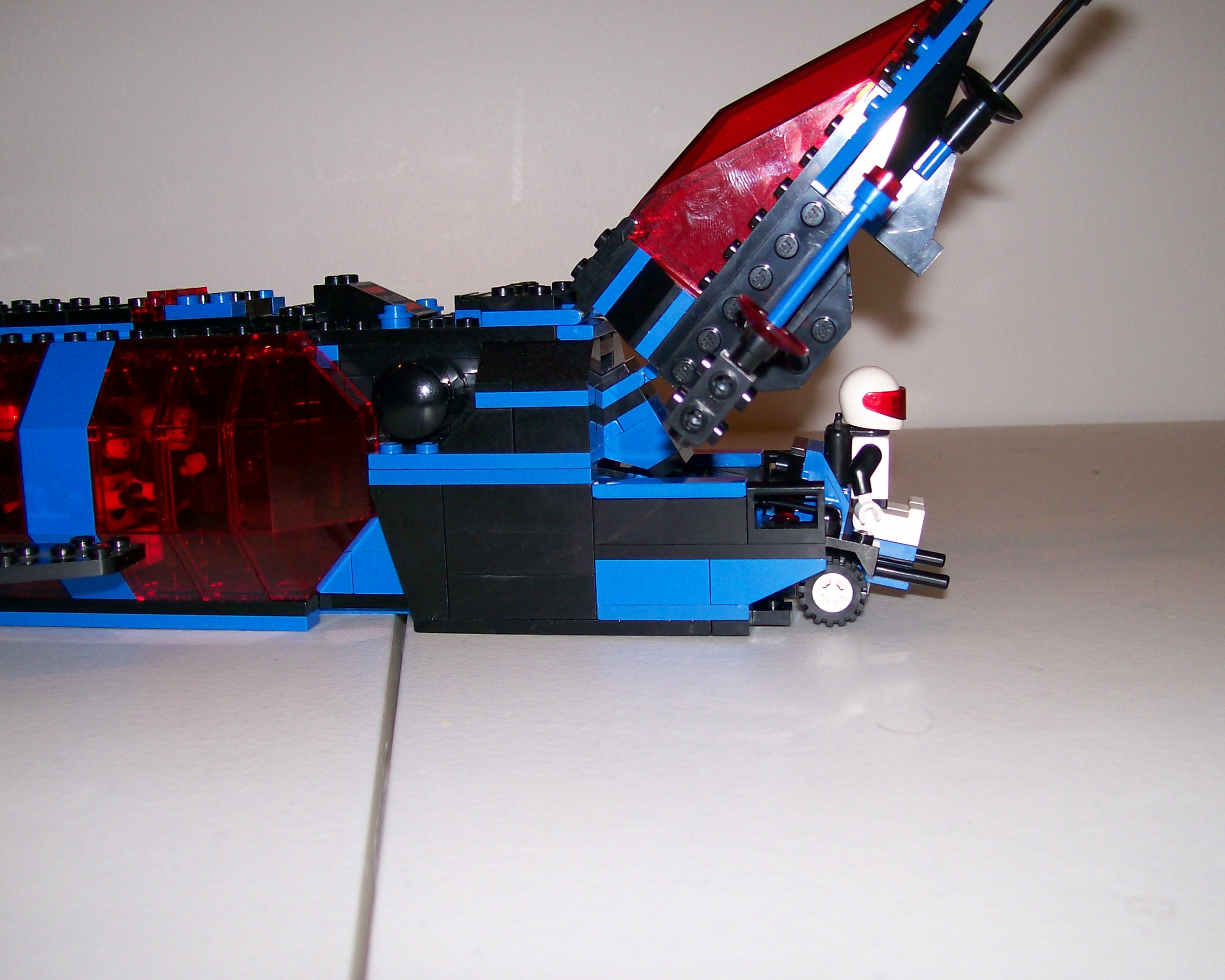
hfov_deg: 44.7
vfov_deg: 36.5
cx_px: 672
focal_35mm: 41
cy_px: 483
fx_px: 1486
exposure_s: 1/64
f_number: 2.7
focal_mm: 6
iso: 80
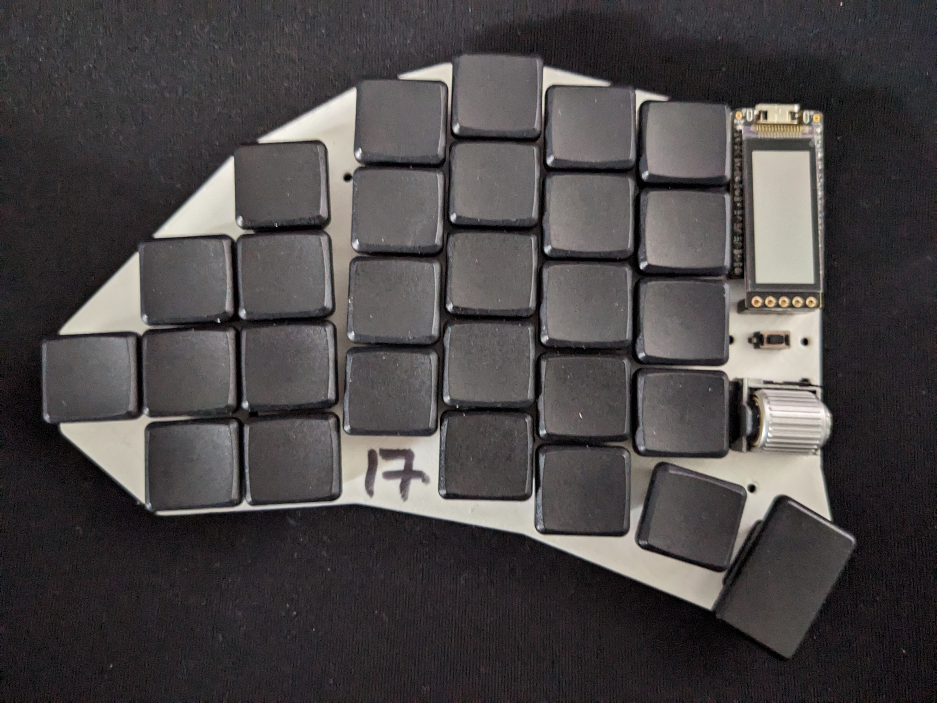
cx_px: 468
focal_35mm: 27
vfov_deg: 51.4
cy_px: 352
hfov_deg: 65.3
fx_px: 731
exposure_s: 1/15
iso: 1145
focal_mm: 4.38
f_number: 1.73
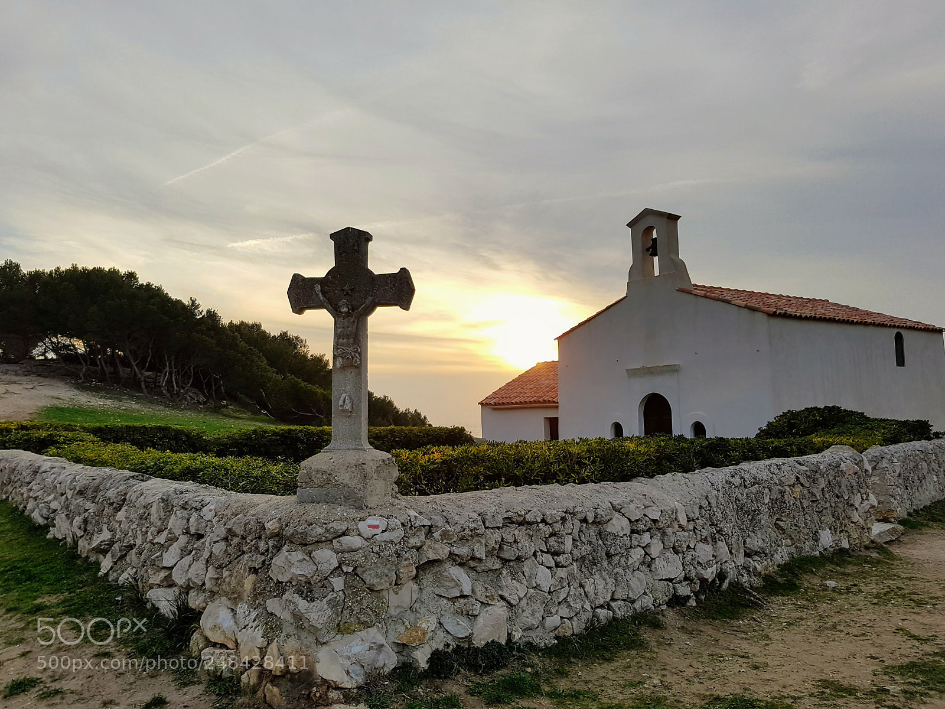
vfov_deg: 53.1
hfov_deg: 67.3
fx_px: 710
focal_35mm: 26
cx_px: 472
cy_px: 354
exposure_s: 1/1112
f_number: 1.7
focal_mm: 4.2
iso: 50
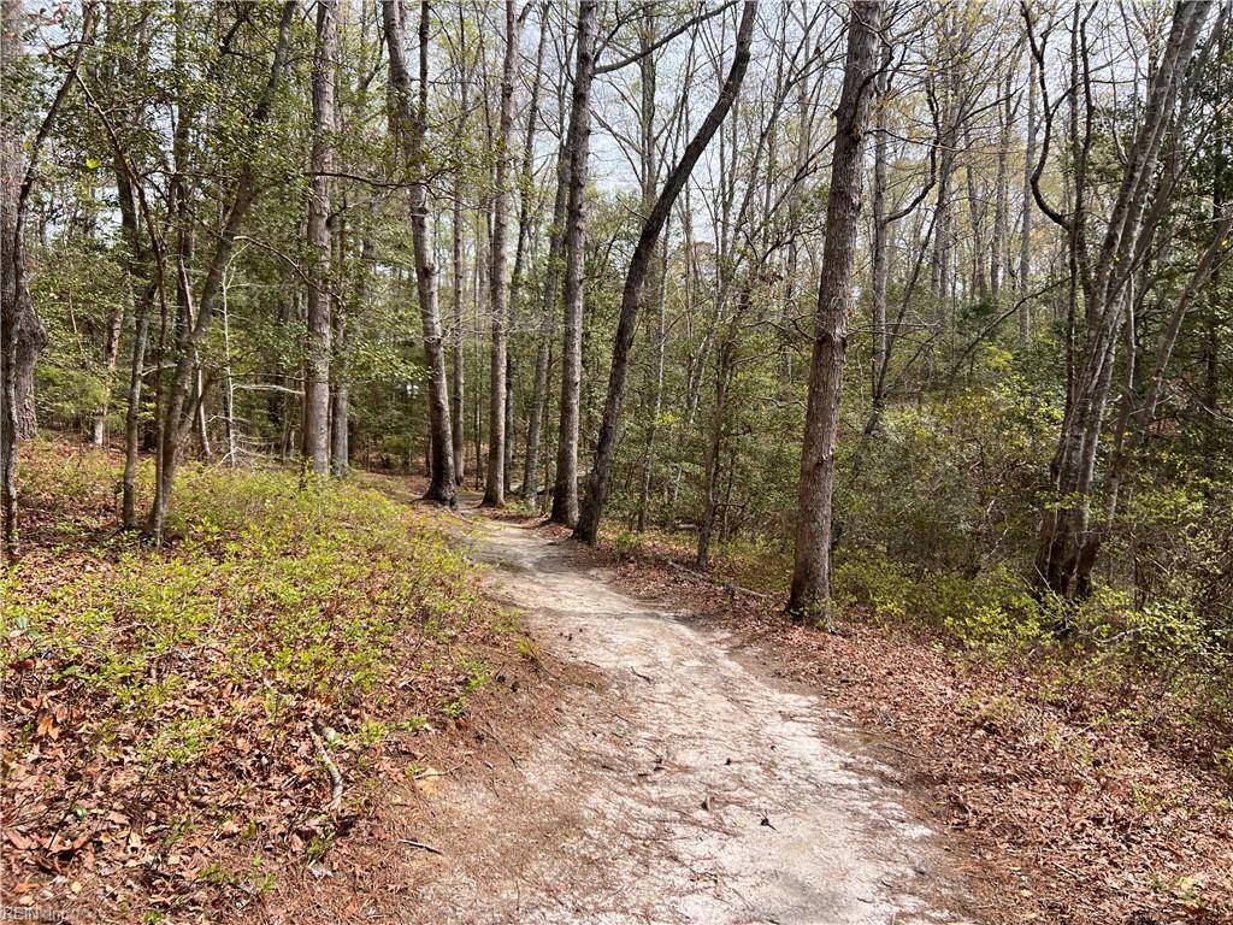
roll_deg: +0.4
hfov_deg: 67.3
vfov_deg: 53.1
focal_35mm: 26
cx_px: 616
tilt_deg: -2.1
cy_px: 462
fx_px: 926
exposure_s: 1/1431
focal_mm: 5.7
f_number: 1.5
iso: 50
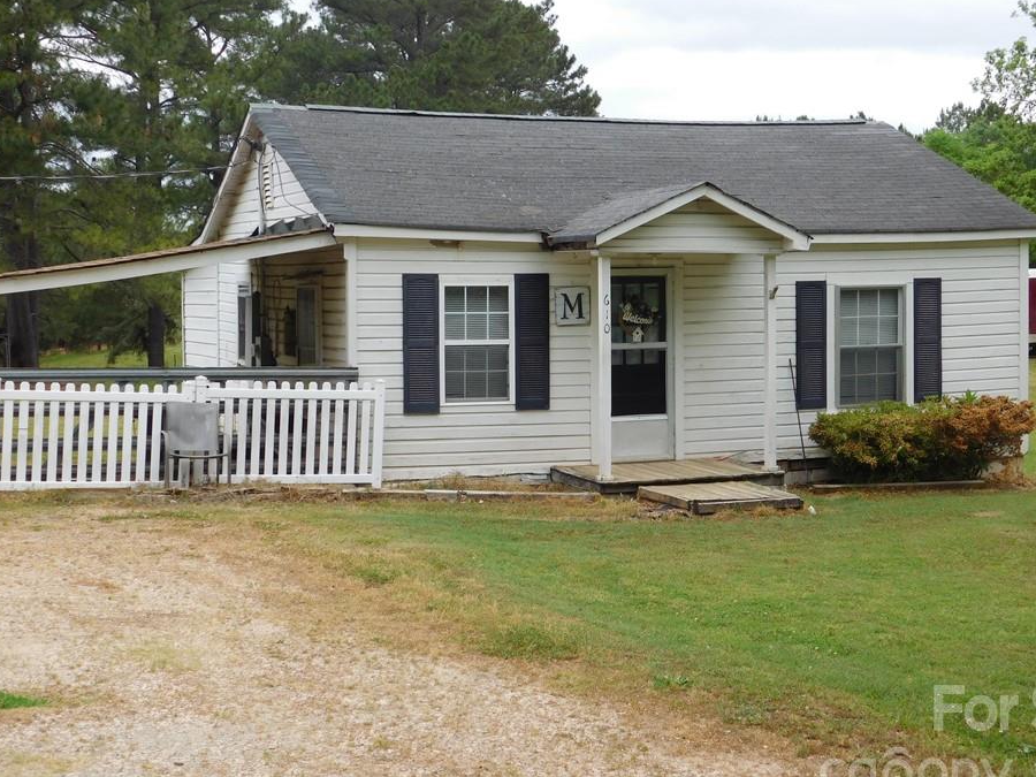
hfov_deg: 33.2
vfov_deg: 25.2
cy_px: 410
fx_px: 1736
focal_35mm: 58
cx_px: 576
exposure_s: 1/400
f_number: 3.8
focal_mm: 9
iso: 125
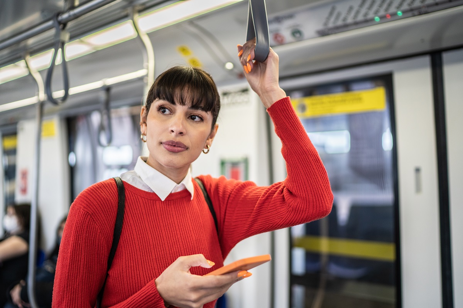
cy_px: 154
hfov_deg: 54.4
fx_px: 450
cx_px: 232
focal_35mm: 35
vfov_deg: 37.9
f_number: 1.4
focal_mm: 35
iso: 200
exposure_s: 1/500
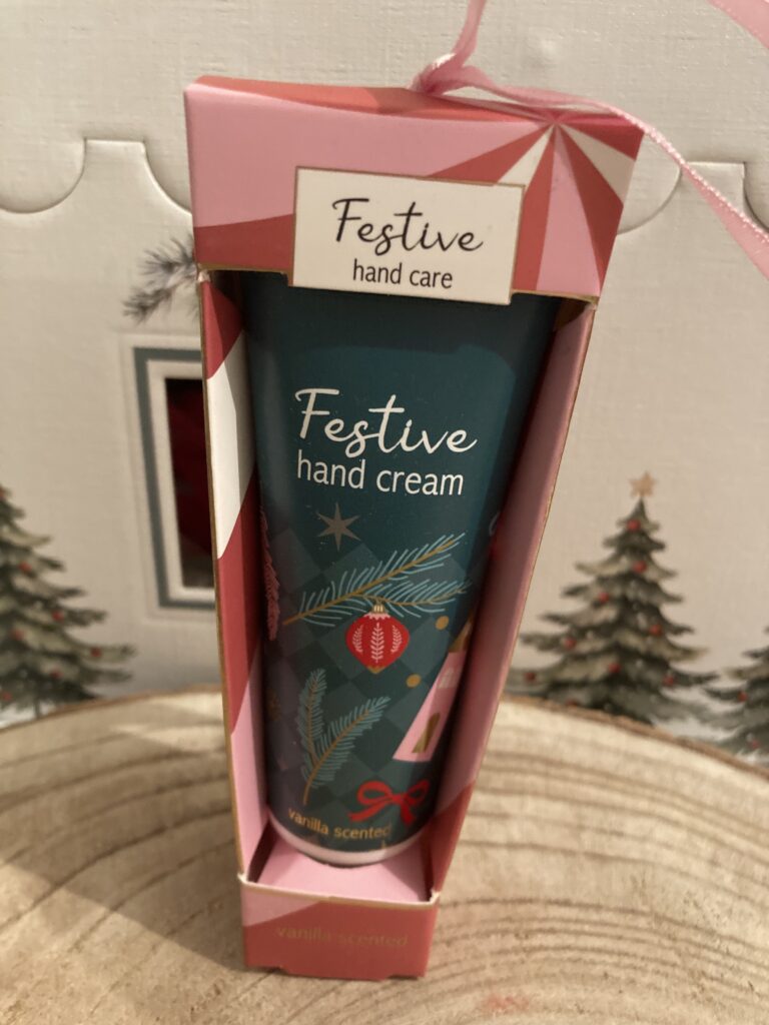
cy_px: 512
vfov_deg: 63.4
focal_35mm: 28
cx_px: 384
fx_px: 829
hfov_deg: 49.7
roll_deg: -1.1
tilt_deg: -25.0
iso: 500
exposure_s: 1/25
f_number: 1.8
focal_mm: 3.99
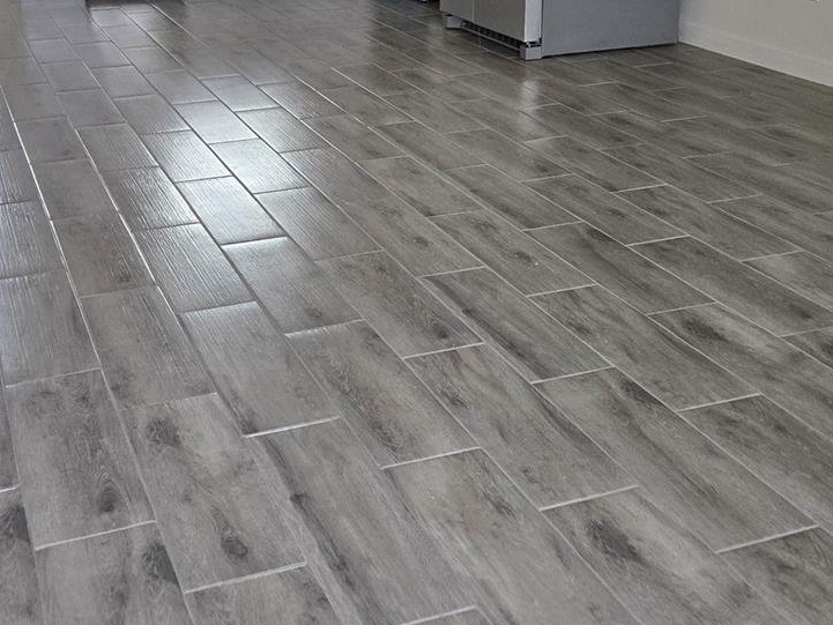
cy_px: 122
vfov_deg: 29.0
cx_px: 350
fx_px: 1179
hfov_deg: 38.8
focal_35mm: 49
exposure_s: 1/180
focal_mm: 5.4
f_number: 1.8
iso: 125
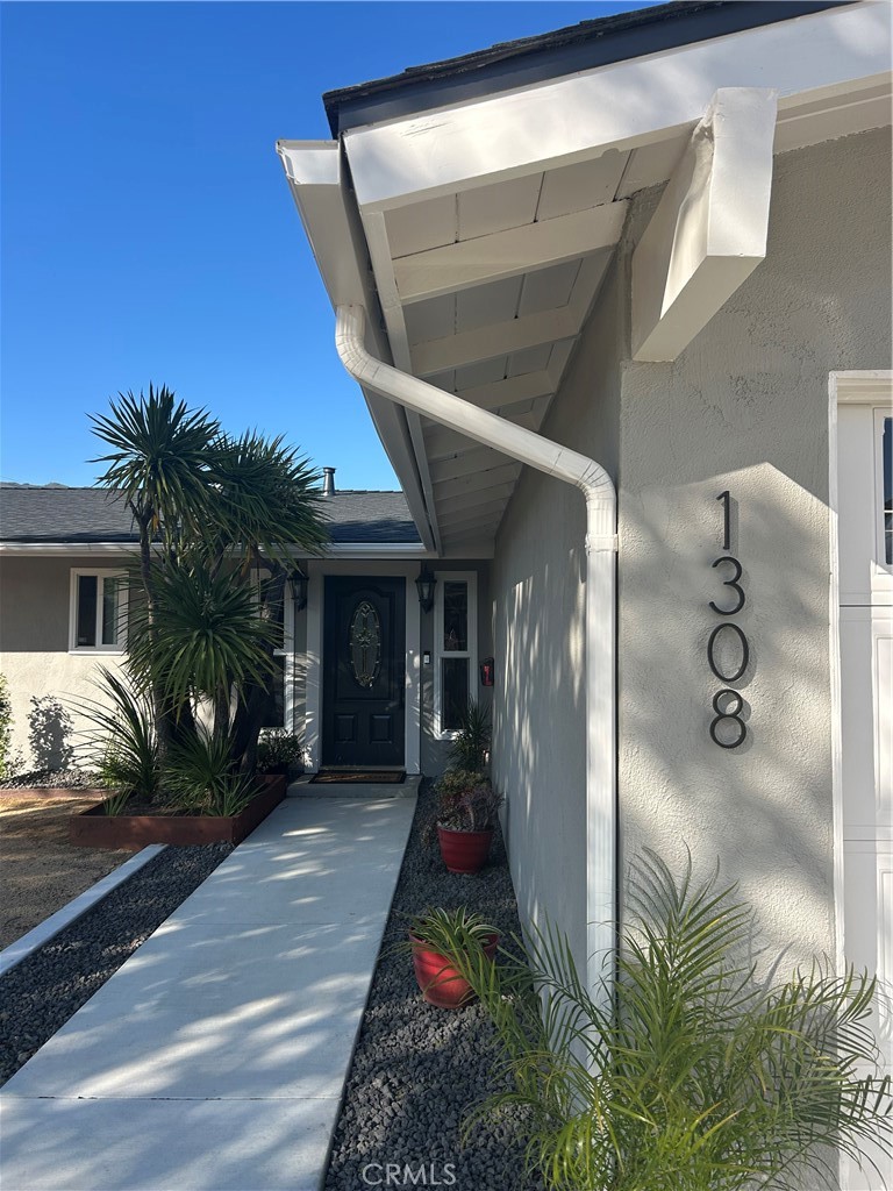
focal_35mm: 26
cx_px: 446
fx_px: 894
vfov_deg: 67.3
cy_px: 596
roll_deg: -1.2
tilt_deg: +3.6
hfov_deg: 53.1
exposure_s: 1/2123
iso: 50
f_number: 1.5
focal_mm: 5.7
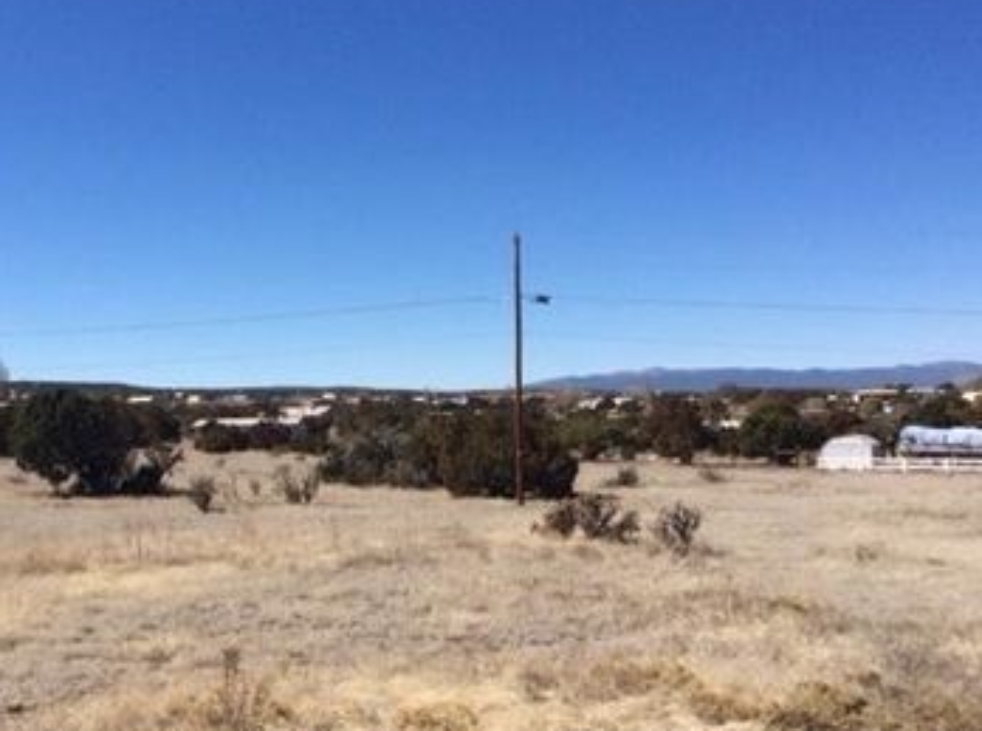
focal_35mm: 46
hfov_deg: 41.1
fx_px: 1301
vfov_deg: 31.4
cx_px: 381
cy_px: 397
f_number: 2.4
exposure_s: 1/1972
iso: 32
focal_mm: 3.3
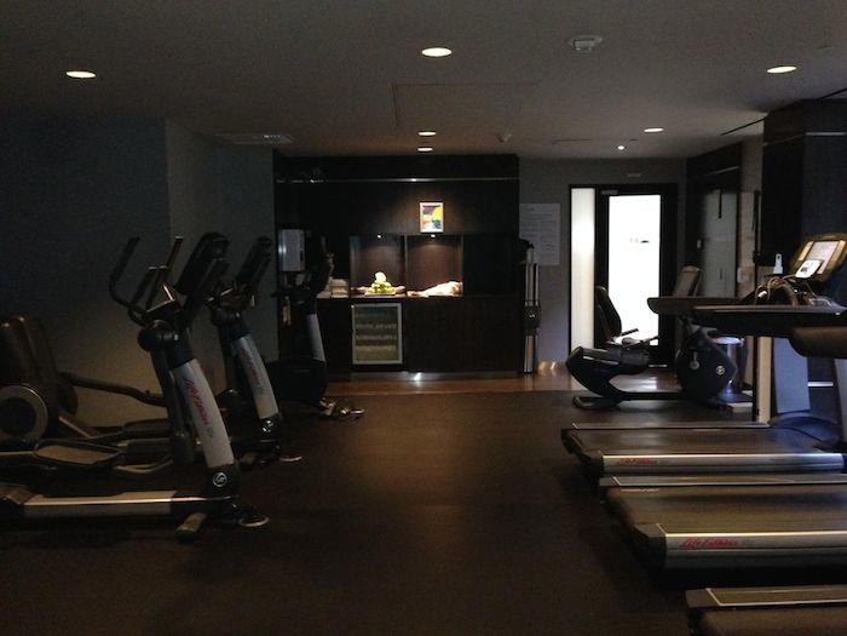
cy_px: 318
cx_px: 424
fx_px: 807
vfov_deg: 42.9
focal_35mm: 33
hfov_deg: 55.4
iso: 500
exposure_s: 1/16
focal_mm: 4.12
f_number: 2.4
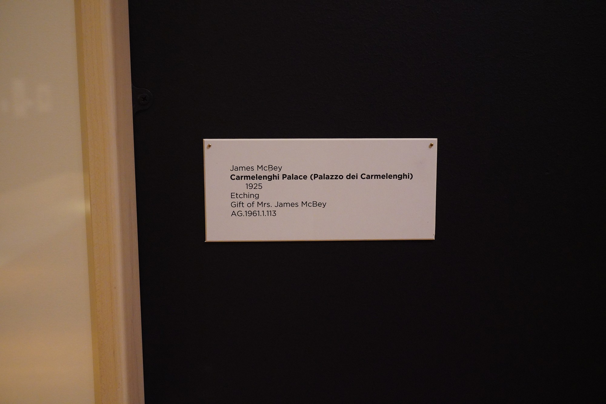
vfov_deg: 34.2
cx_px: 303
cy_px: 202
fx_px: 657
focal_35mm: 39
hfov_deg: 49.5
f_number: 7.1
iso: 10000
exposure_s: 1/80
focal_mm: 39
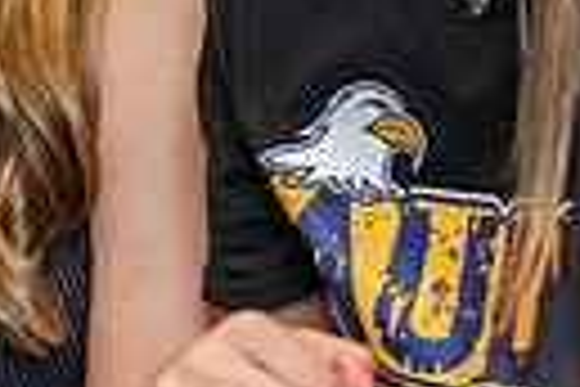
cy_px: -160
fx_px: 5075
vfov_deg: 4.3
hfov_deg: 6.5
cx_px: -121
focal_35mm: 315
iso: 4000
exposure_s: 1/200
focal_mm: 70
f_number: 3.2
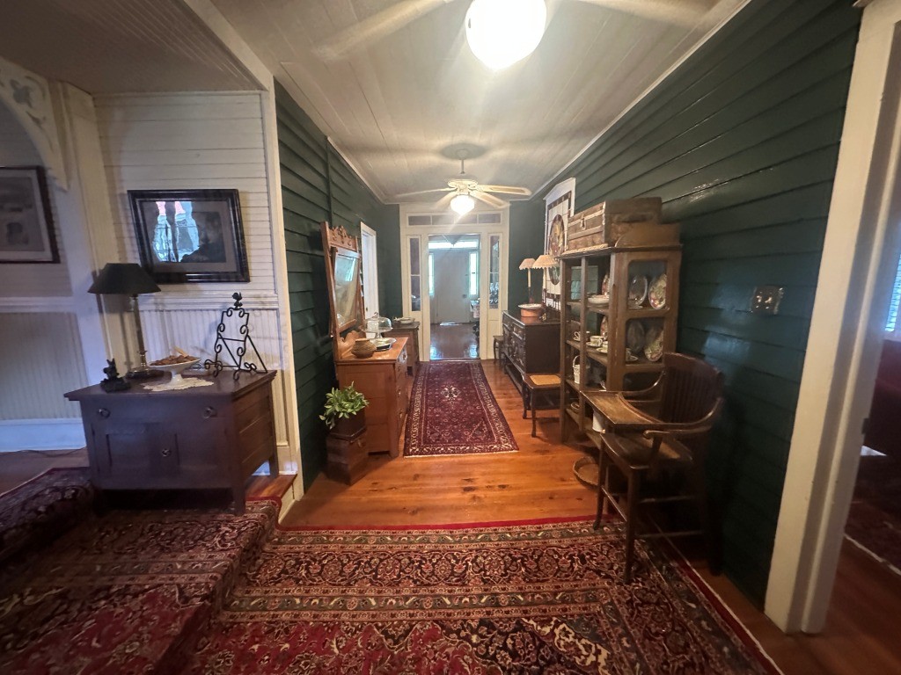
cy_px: 338
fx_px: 364
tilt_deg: -9.4
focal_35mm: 14
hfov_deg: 102.1
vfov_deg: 85.7
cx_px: 450
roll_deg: +1.0
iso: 800
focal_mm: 2.22
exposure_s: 1/40
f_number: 2.2
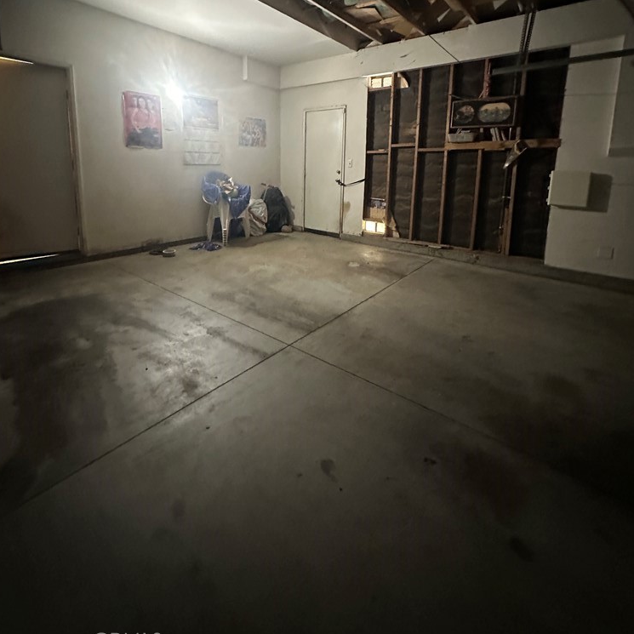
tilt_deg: -9.2
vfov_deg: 81.4
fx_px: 352
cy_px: 217
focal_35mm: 17
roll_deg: -2.3
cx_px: 315
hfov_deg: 84.0
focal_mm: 2.22
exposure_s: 1/40
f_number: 2.2
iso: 1250
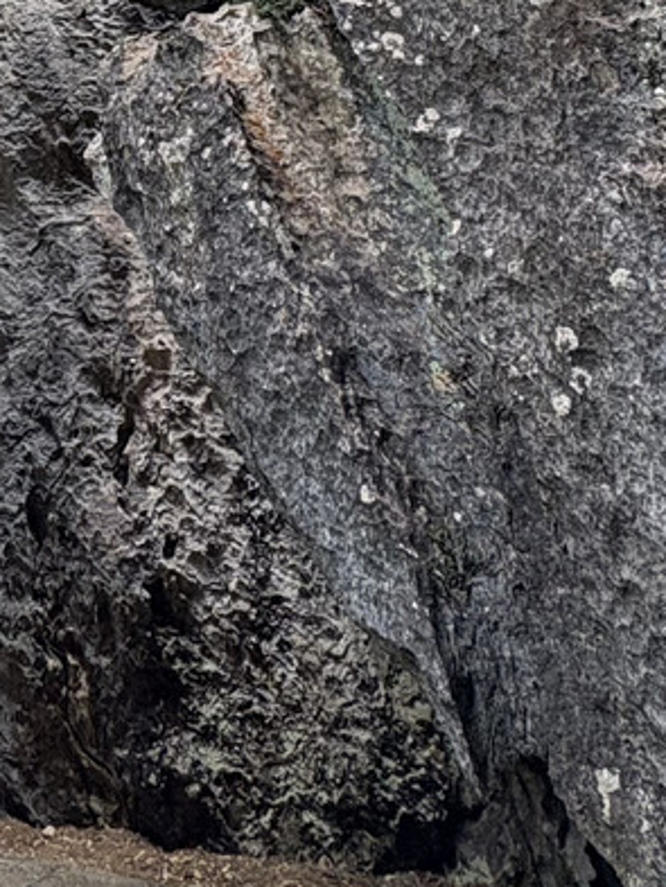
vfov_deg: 27.1
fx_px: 1461
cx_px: -210
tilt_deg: +26.9
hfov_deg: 22.8
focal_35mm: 57
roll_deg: +0.1
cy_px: -325
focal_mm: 2.22
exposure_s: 1/99
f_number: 2.2
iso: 40
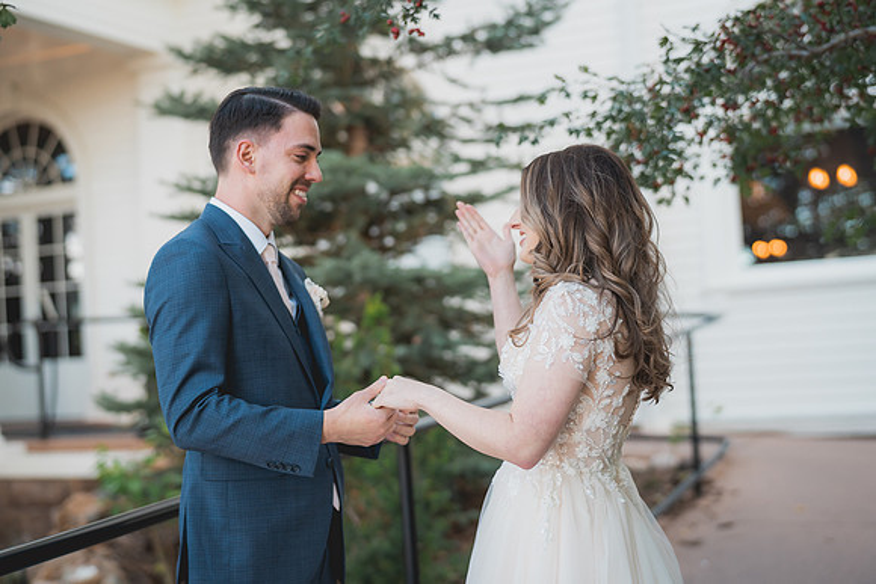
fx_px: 1442
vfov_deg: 22.9
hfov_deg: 33.8
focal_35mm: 59
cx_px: 438
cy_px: 292
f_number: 1.8
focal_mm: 50
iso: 400
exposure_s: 1/800
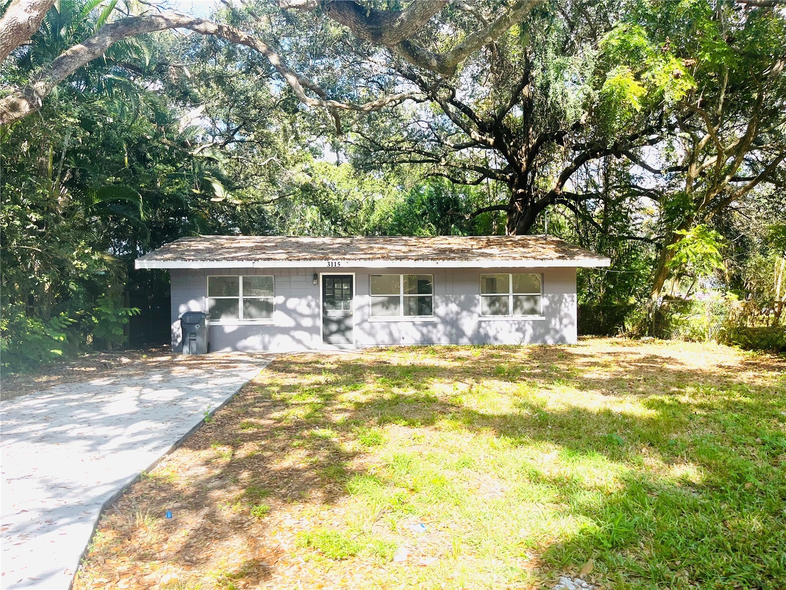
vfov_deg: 53.1
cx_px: 393
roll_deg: +0.5
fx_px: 590
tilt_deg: -0.1
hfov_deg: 67.3
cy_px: 295
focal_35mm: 26
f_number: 1.6
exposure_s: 1/898
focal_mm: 5.1
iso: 50
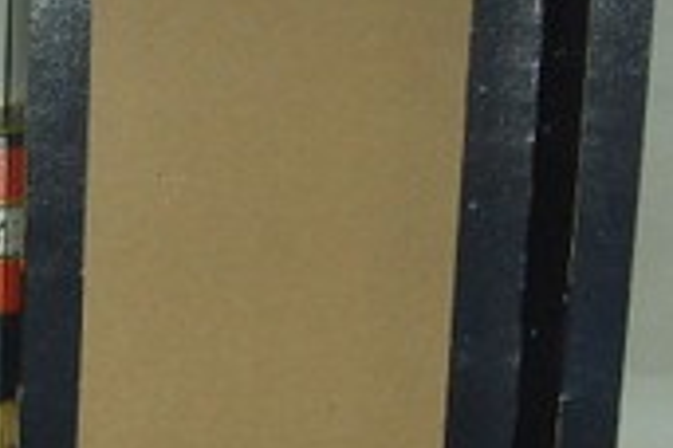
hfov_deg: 13.3
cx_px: -35
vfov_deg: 8.8
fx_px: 2841
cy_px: 644
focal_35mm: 152
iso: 100
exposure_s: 1/45
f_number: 3.5
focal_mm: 6.6
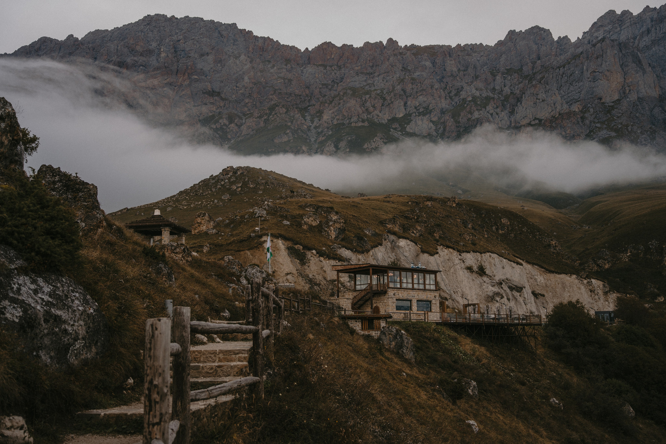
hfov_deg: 53.0
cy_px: 222
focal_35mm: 36
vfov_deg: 36.8
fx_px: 667
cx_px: 333
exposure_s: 1/250
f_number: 3.2
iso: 125
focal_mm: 35
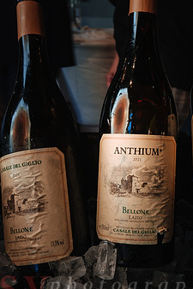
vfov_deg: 41.0
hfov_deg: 27.9
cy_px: 119
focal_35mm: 48
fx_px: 386
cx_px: 128
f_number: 8
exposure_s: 1/20
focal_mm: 24
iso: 200
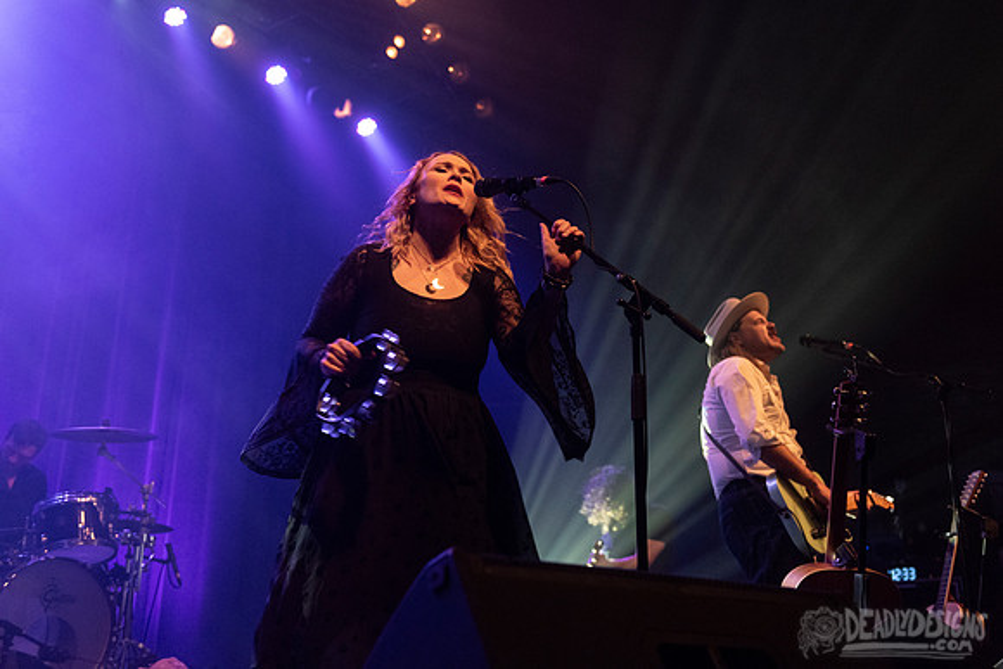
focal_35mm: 39
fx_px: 1091
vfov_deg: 34.1
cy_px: 305
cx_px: 546
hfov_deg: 49.3
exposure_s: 1/200
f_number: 3.2
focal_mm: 36
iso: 2500
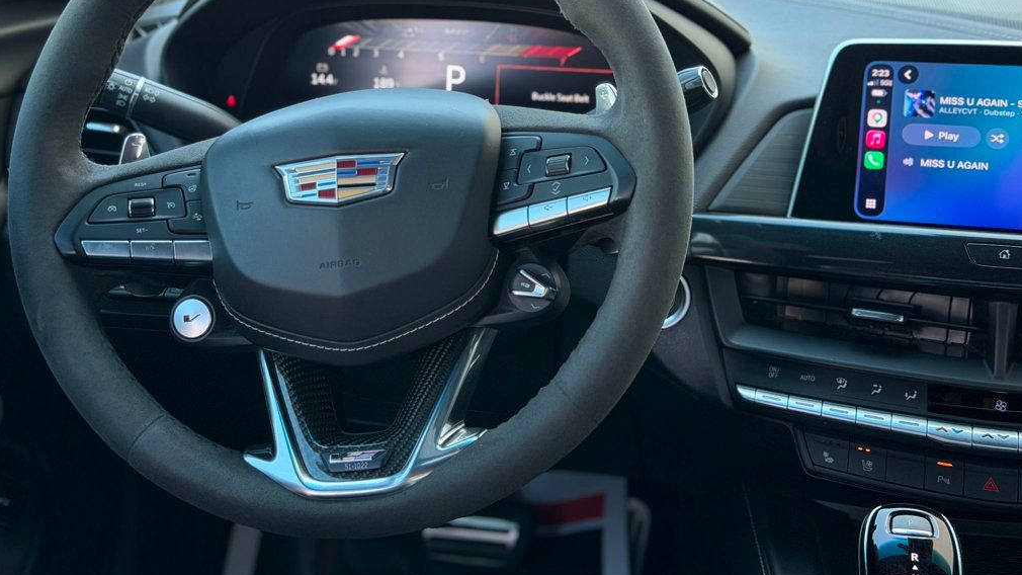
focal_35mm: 53
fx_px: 1436
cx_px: 515
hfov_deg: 39.2
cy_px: 208
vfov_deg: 22.6
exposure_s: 1/88
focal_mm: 6.76
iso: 100
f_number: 1.78
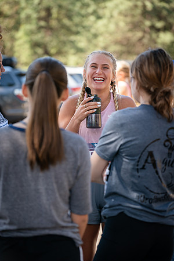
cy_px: 130
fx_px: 964
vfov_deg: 15.4
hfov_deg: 10.3
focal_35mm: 133
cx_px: 87
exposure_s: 1/500
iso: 500
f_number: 4
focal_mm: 133
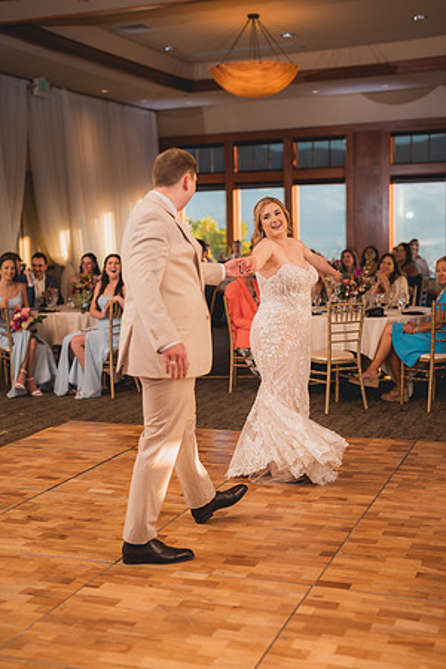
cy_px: 334
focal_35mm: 50
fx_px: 929
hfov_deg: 27.0
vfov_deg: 39.6
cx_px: 223
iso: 125
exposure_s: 1/250
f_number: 1.8
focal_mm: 50
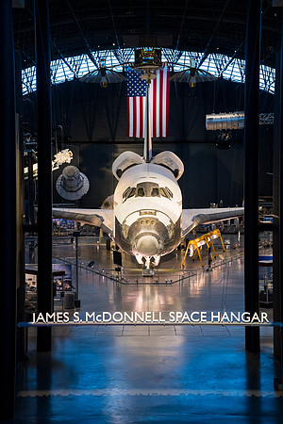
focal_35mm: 64
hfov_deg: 21.2
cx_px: 142
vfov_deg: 31.4
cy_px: 212
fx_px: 755
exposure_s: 1/125
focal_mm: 64
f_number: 4
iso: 2200
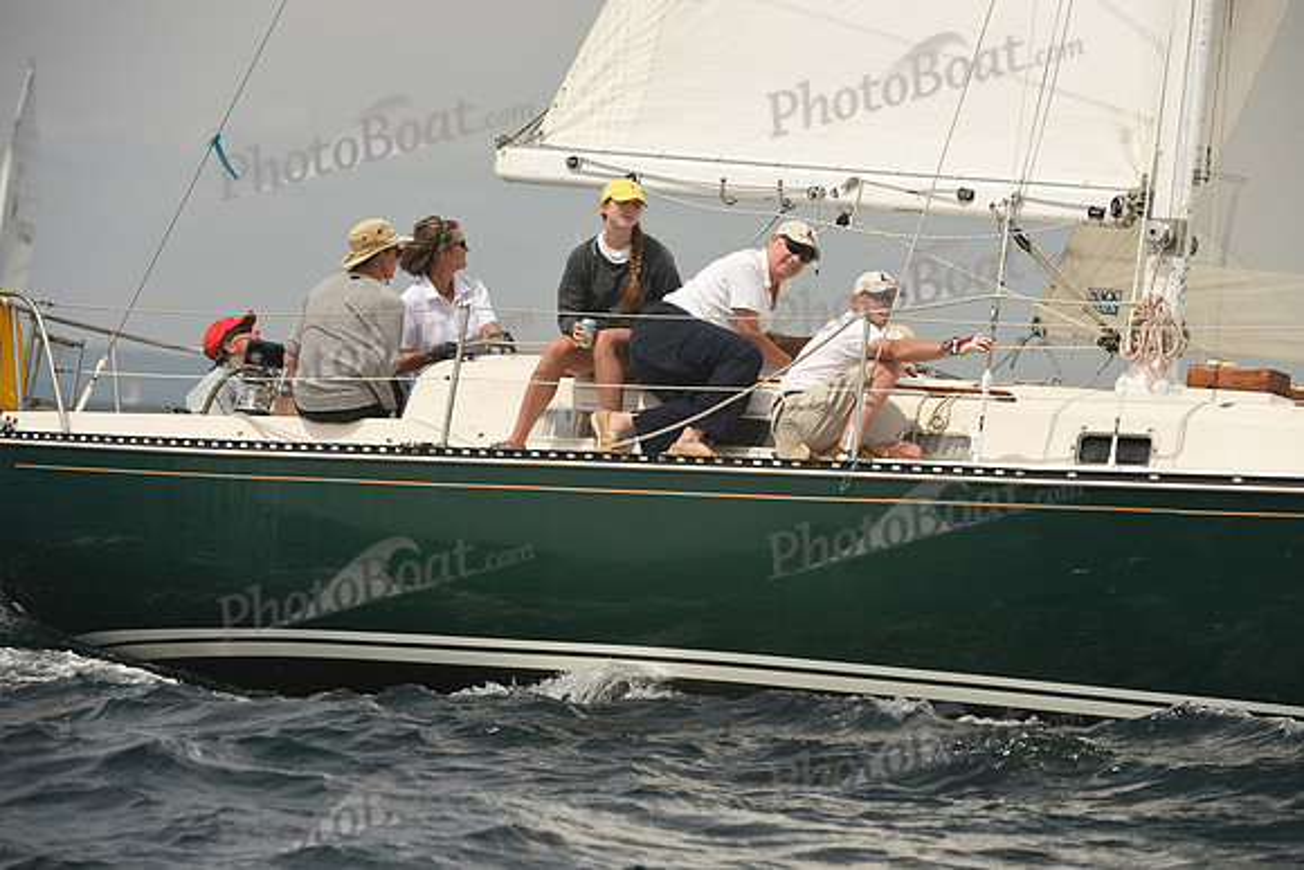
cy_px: 435
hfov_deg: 7.6
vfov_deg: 5.1
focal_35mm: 270
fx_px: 9782
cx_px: 652
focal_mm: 270
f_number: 7.1
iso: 250
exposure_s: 1/1000
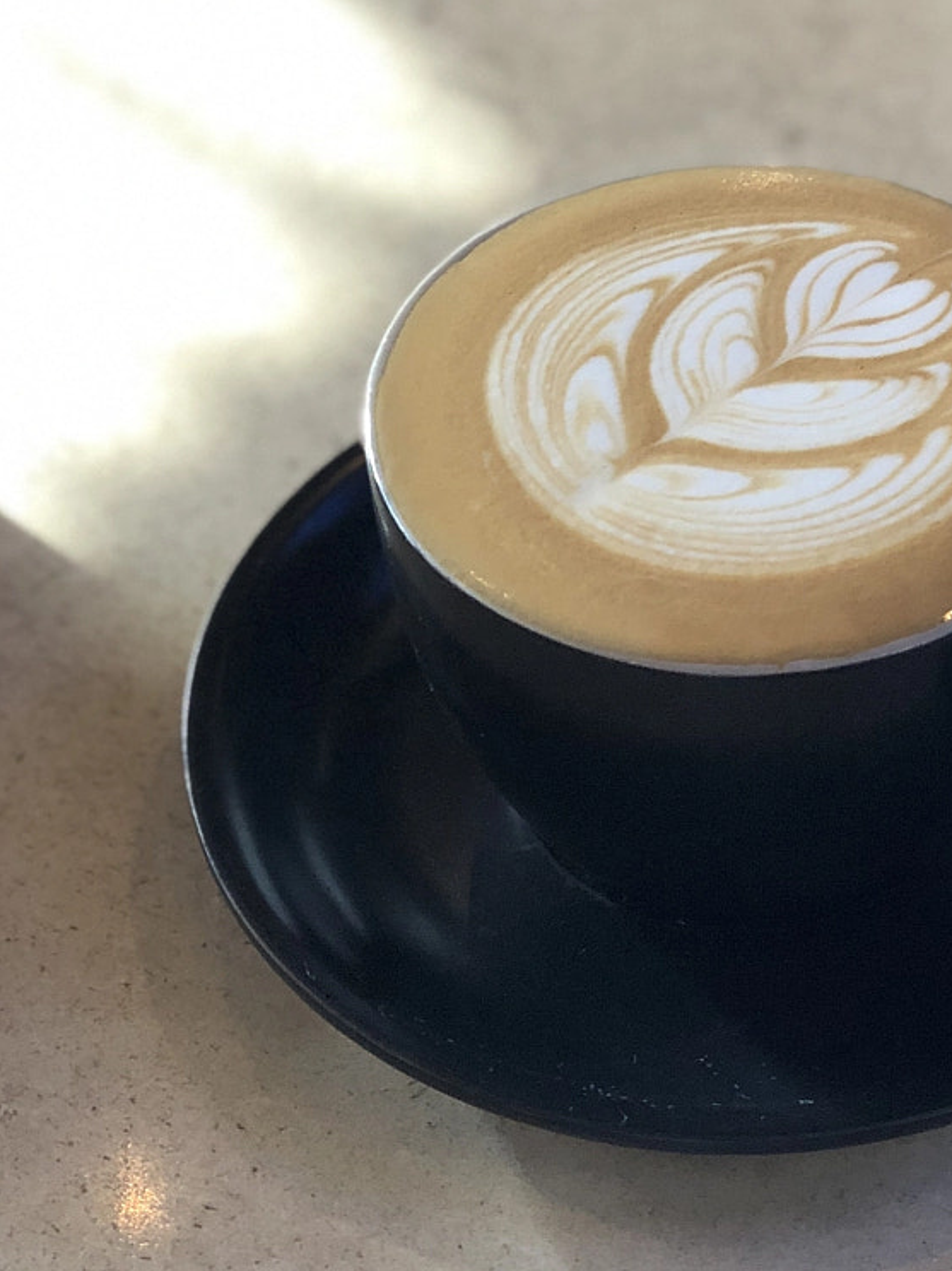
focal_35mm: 112
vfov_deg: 17.6
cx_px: 803
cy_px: 710
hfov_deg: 13.1
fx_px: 4108
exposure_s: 1/50
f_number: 2.4
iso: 64
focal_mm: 6
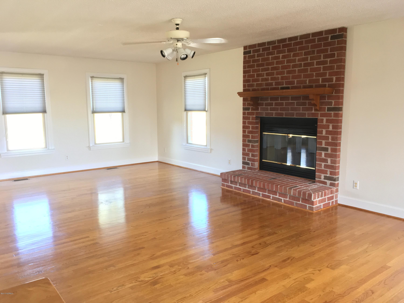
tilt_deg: -8.0
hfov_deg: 61.7
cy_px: 152
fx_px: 338
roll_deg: +0.4
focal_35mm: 29
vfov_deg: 48.2
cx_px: 202
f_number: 2.2
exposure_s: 1/30
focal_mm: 4.15
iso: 100
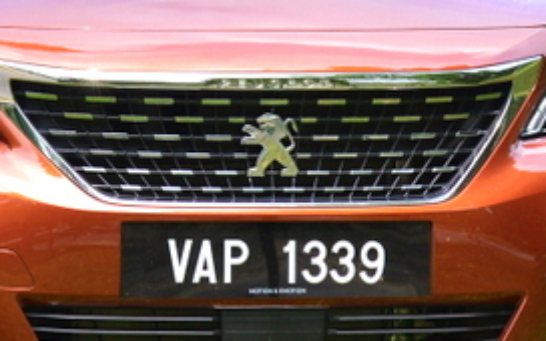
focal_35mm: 594
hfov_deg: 3.5
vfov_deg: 2.2
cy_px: 116
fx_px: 8839
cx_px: 221
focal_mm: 155
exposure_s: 1/1250
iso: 800
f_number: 6.3
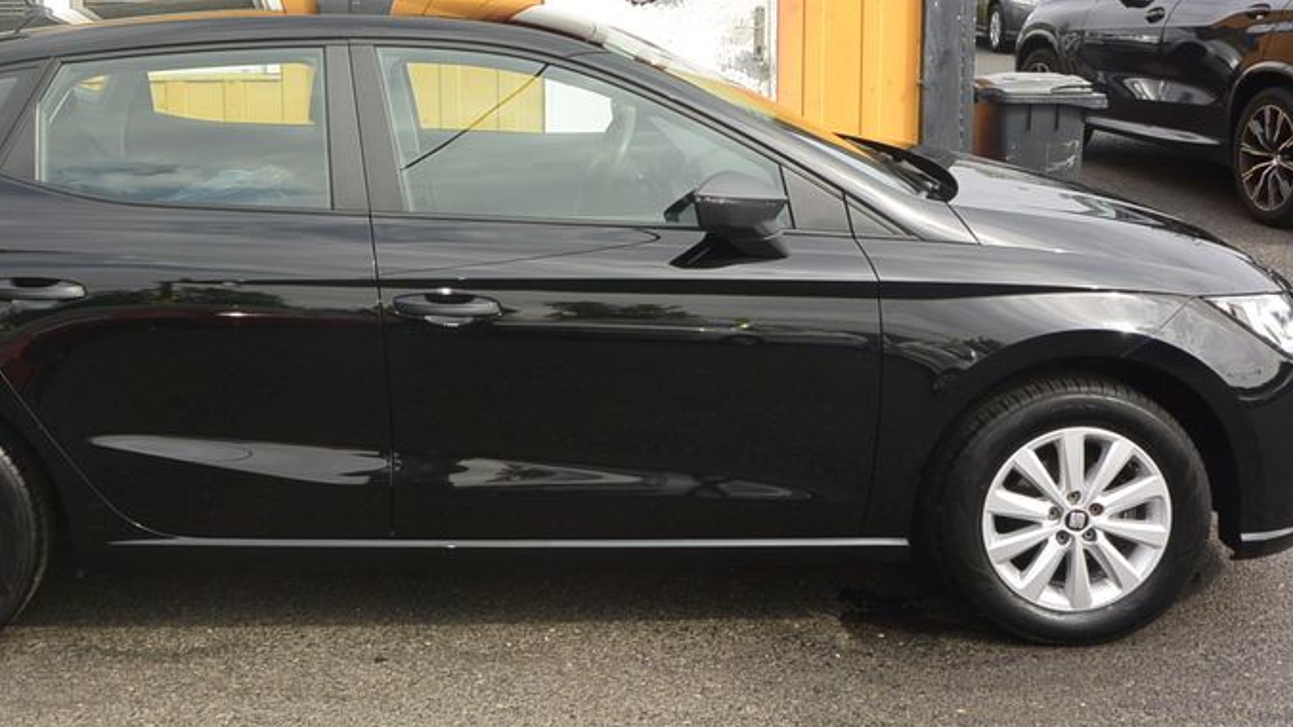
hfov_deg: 44.2
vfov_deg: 25.6
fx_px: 1577
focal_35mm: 46
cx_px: 471
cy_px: 160
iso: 160
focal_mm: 11
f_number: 6.3
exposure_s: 1/250
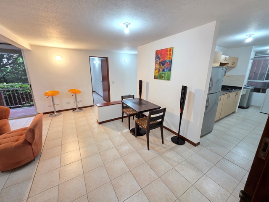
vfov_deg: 89.9
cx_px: 134
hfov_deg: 106.2
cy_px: 101
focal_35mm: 13
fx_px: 101
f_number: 1.9
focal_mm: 2.2
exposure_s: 1/60
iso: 320
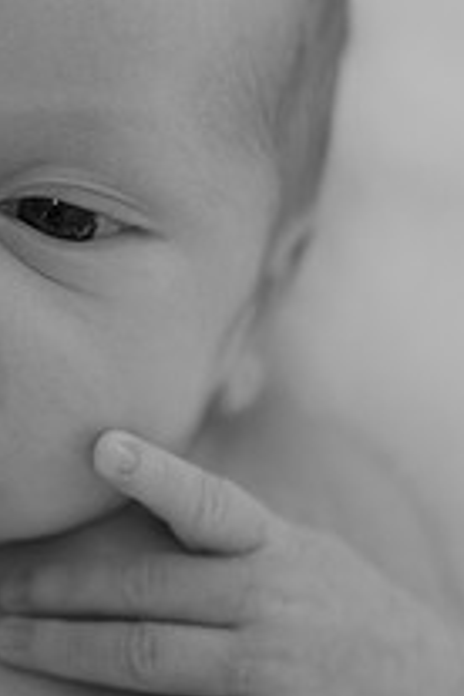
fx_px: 2146
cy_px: 188
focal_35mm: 111
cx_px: 7
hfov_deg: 12.2
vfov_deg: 18.3
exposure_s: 1/300
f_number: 2.8
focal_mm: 34.2
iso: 800
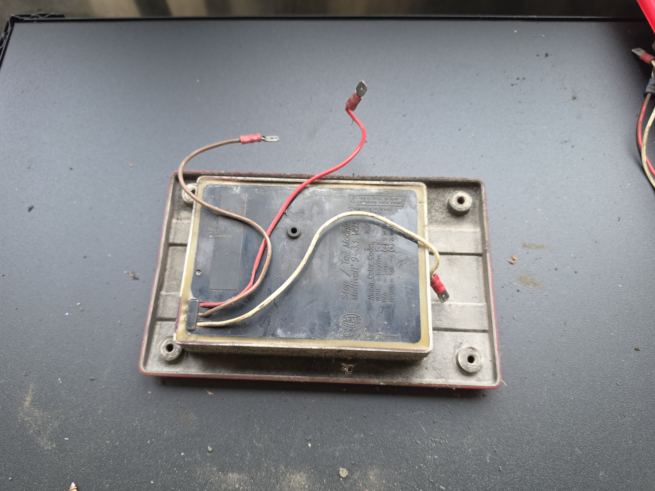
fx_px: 435
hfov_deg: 73.9
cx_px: 328
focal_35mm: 23
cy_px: 246
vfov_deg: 58.9
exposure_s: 1/100
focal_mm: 6.5
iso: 250
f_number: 1.4
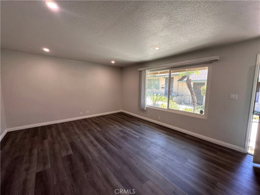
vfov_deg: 85.6
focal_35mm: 14
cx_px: 130
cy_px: 98
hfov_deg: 102.1
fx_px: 105
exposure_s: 1/120
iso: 125
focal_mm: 2.22
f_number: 2.2
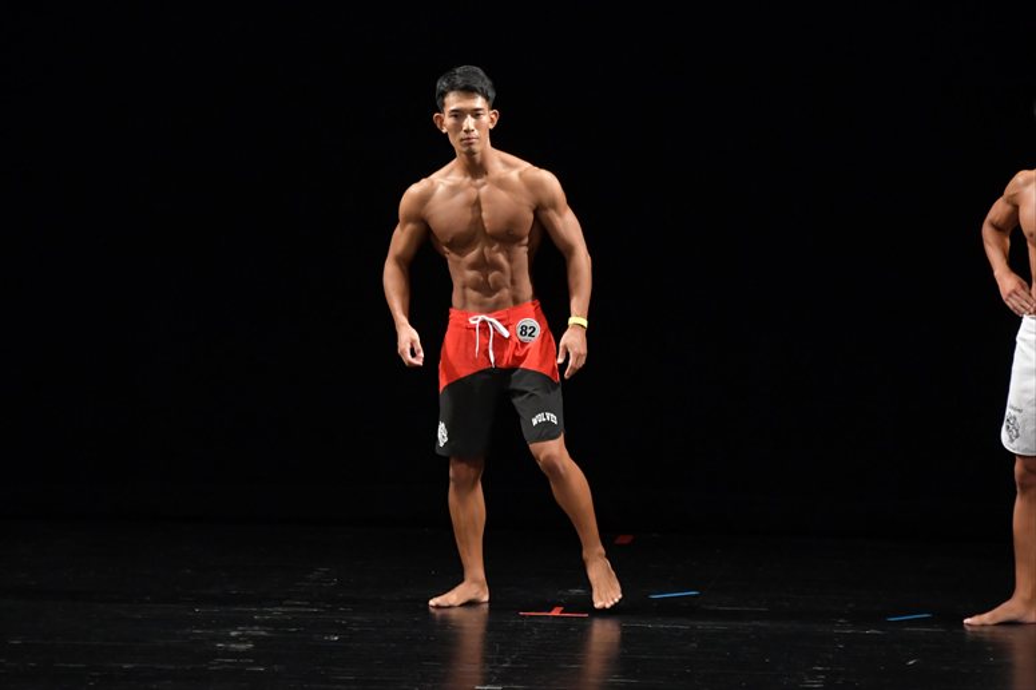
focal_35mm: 285
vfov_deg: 4.8
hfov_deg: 7.2
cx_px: 518
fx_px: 8198
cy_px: 345
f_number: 5.6
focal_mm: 190
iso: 3200
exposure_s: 1/400
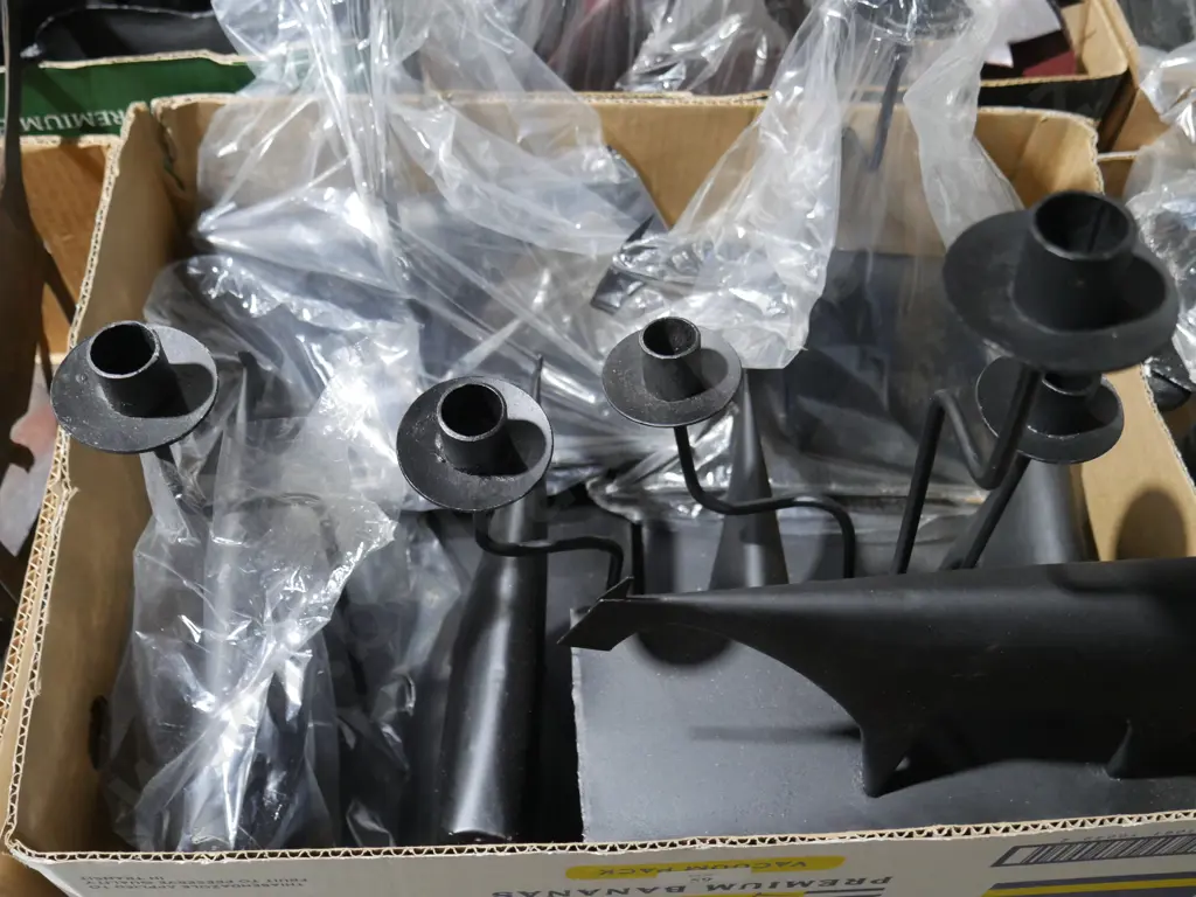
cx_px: 598
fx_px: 1313
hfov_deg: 49.0
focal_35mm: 38
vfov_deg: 37.7
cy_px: 448
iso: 2000
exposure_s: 1/125
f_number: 4.1
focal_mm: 19
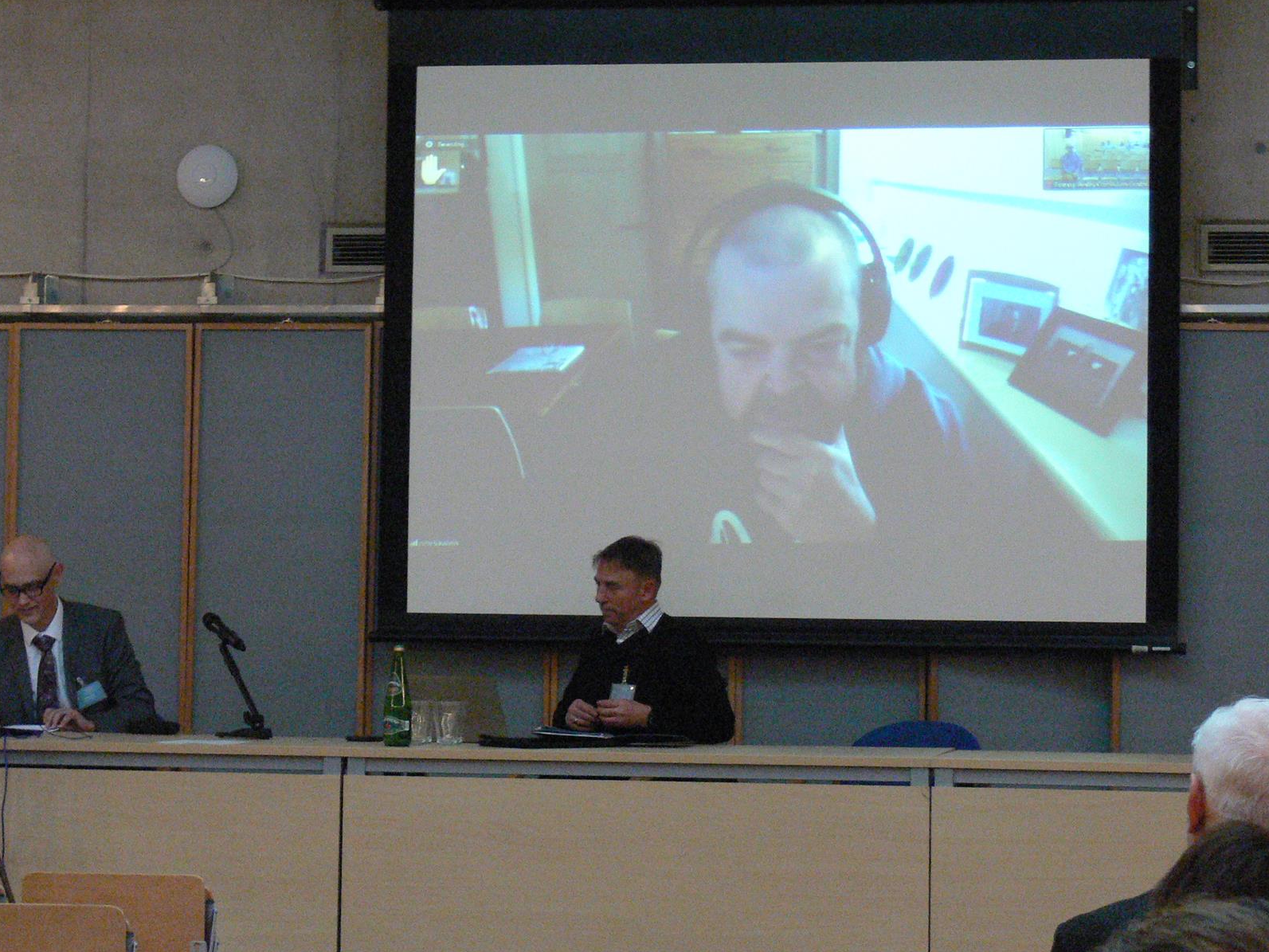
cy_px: 400
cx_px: 634
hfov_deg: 19.6
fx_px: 3666
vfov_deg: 14.8
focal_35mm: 100
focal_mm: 15.1
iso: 400
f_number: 3.2
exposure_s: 1/15
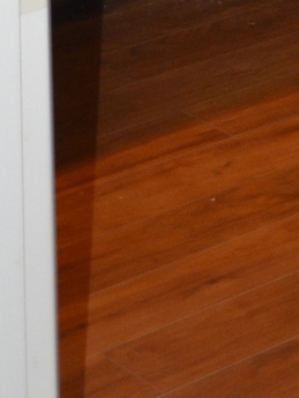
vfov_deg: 8.2
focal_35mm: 212
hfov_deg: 6.9
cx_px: 493
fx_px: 2440
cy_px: -693
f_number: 4
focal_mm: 22
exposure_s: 1/60
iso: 400
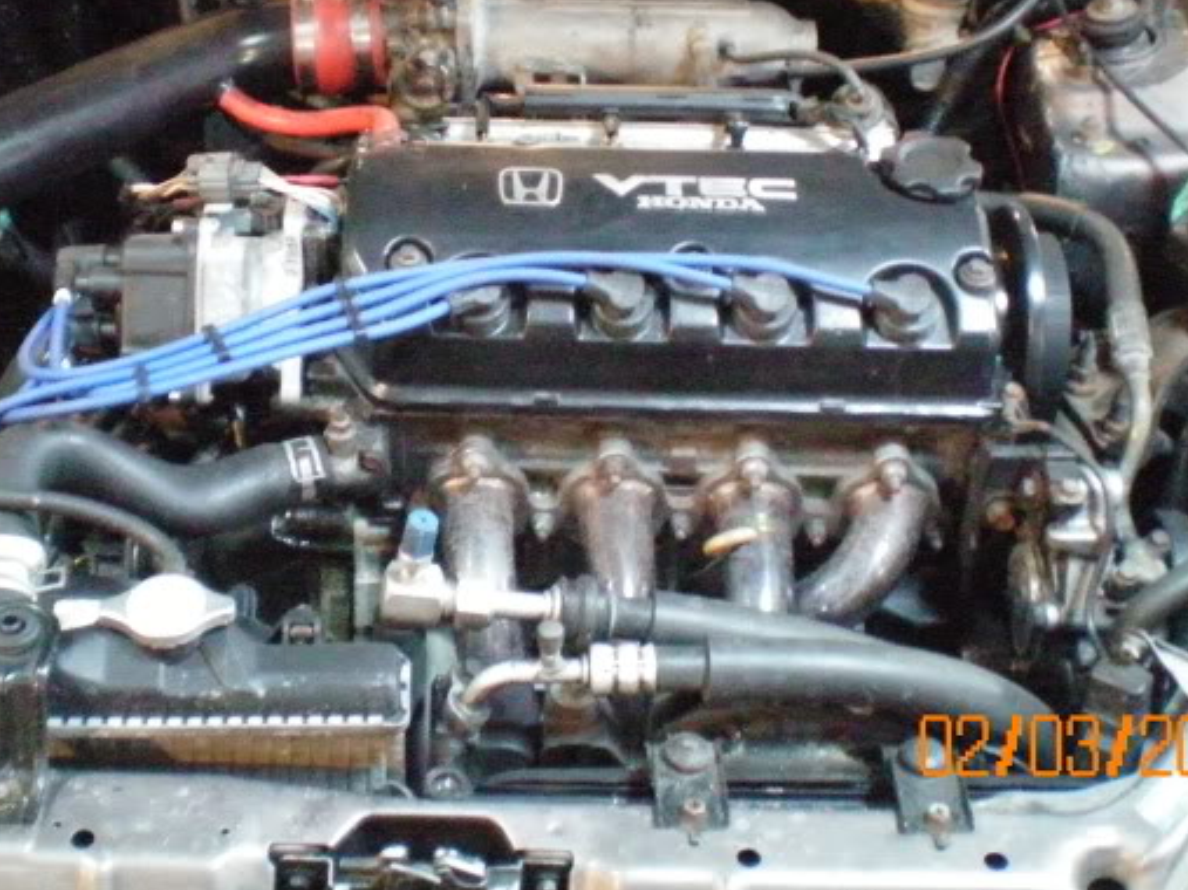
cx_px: 525
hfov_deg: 32.2
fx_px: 2059
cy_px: 206
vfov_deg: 24.1
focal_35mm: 60
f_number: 3.1
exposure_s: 1/2.5
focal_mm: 6.3
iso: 800
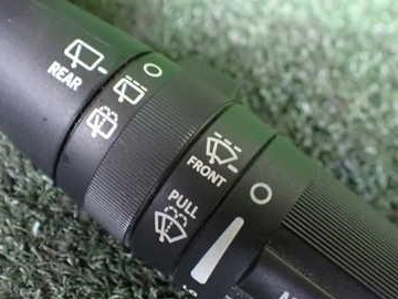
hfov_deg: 38.0
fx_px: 575
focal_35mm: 50
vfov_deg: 29.1
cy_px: 161
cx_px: 149
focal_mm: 5.4
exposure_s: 1/30
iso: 1250
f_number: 2.3
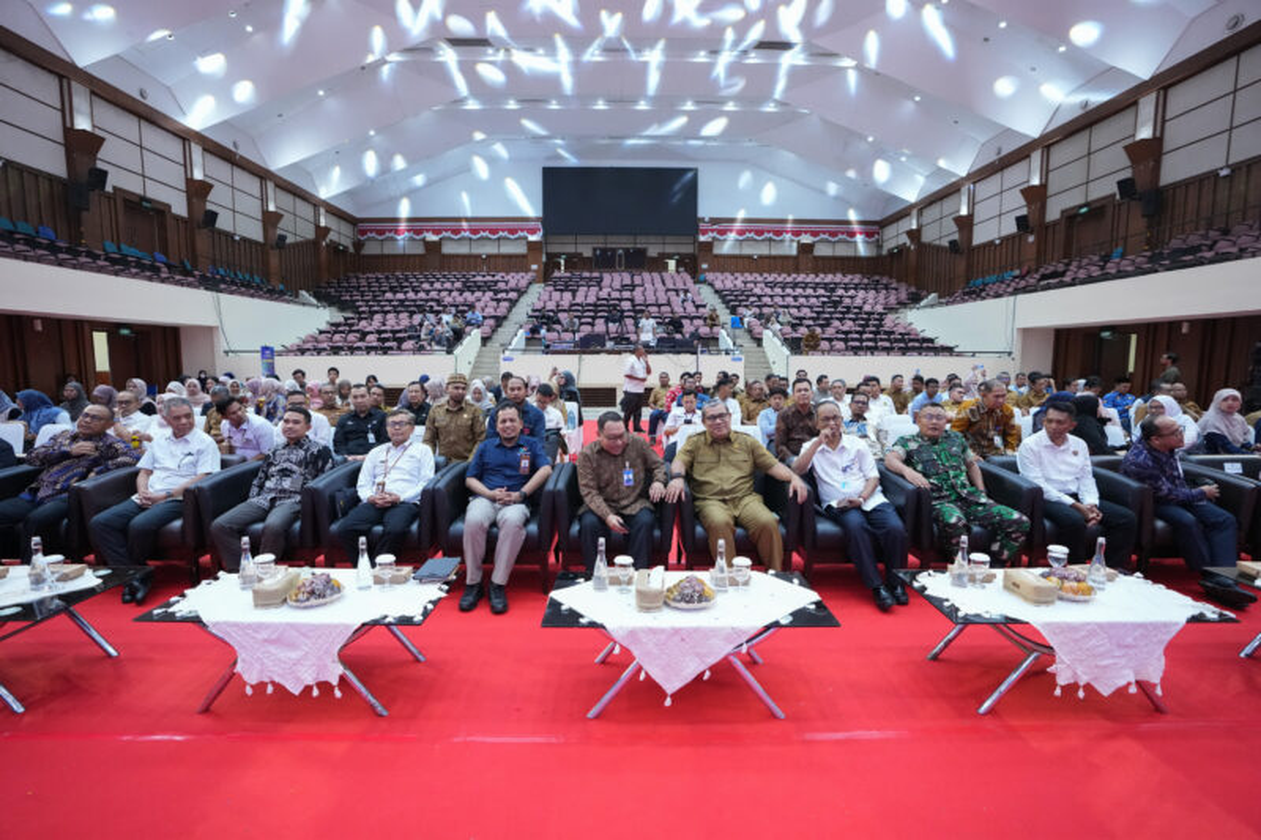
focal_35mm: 16
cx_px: 630
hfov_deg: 96.7
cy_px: 420
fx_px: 560
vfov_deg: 73.7
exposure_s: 1/160
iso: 3200
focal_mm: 16
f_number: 2.8
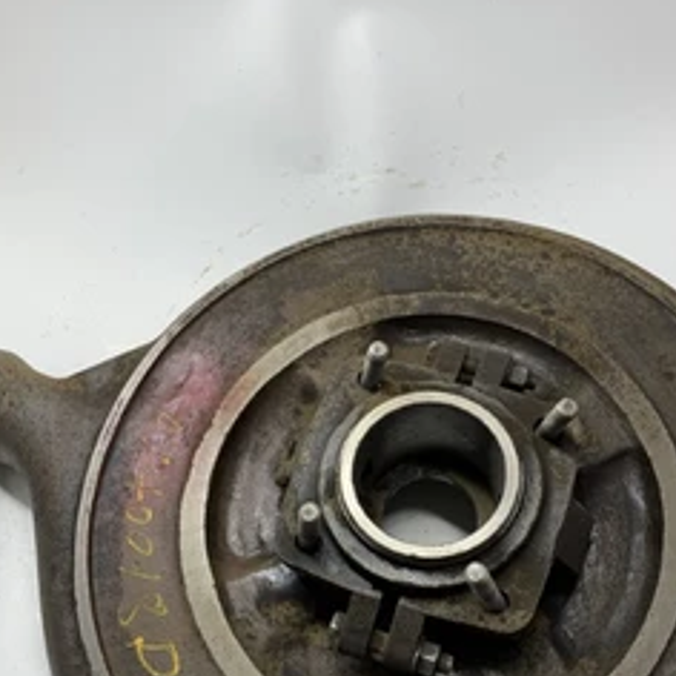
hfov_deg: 42.8
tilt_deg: -67.0
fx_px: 862
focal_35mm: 39
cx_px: 367
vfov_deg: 42.1
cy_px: 464
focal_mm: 4.25
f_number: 1.8
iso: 25
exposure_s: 1/122
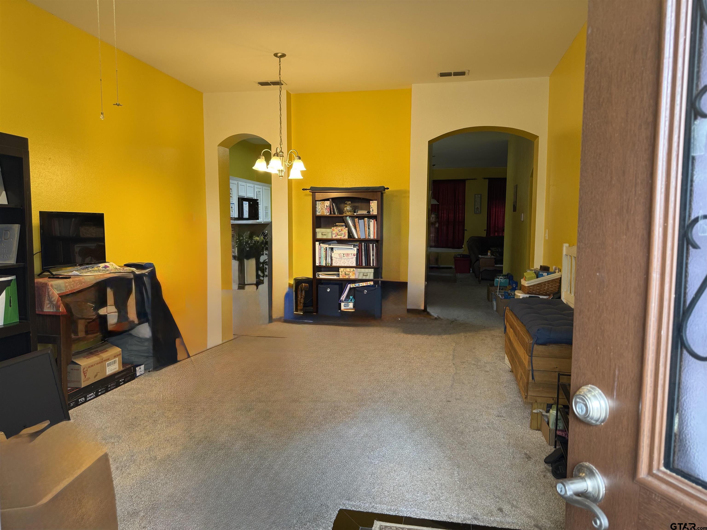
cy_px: 265
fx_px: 490
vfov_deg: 56.8
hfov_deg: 71.6
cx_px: 354
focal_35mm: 24
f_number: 1.78
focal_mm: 6.76
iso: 125
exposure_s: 1/60
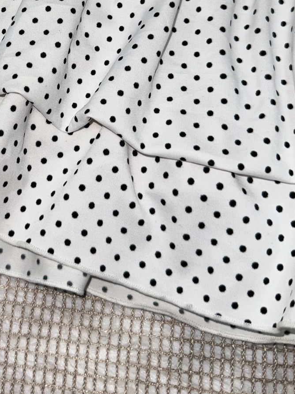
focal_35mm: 55
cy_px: 41
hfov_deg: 25.5
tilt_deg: -70.2
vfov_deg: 33.2
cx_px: 15
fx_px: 625
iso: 50
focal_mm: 6.76
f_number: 1.78
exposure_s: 1/83
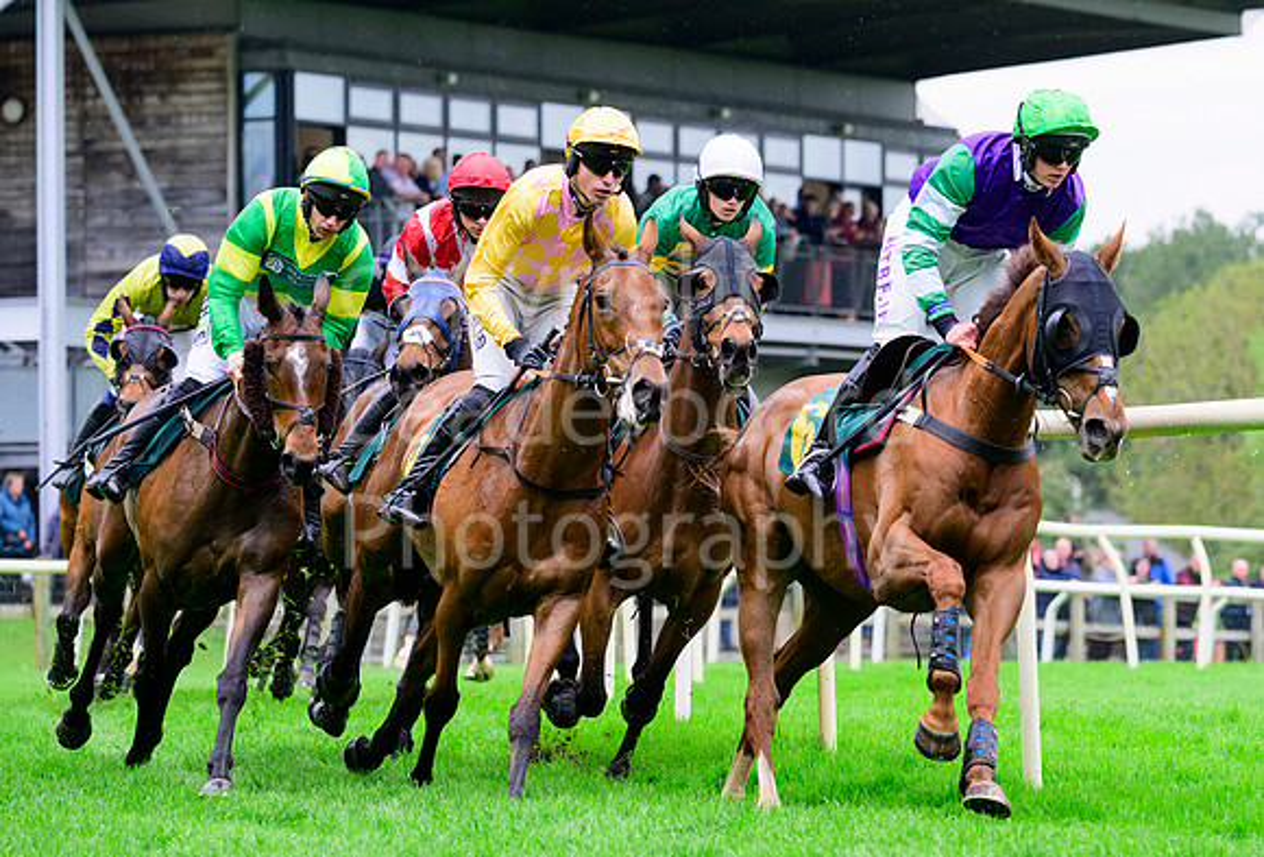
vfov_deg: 6.0
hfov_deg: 8.9
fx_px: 8134
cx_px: 786
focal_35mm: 231
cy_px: 411
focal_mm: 180
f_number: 5.6
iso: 1600
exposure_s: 1/1600
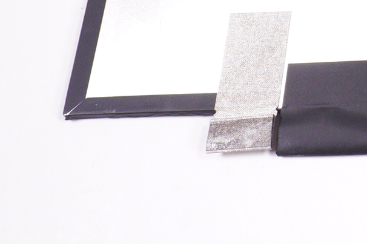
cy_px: -252
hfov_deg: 11.8
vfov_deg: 9.1
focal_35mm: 141
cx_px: 881
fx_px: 1441
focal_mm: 19
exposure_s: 1/320
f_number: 5.6
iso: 1000
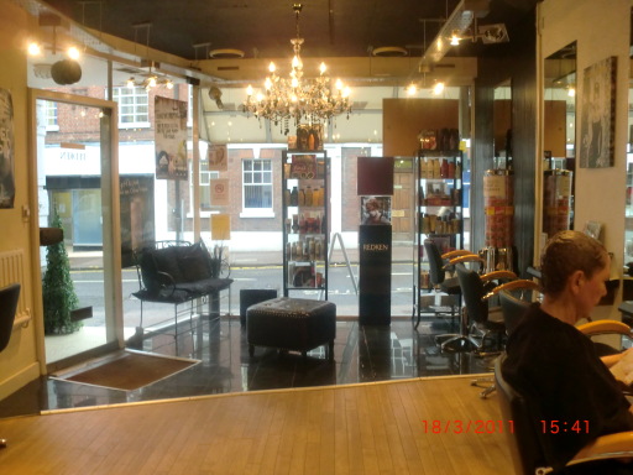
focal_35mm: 35
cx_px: 316
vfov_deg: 40.7
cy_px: 238
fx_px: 640
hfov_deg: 52.6
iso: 320
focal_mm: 6.3
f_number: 3.1
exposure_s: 1/60
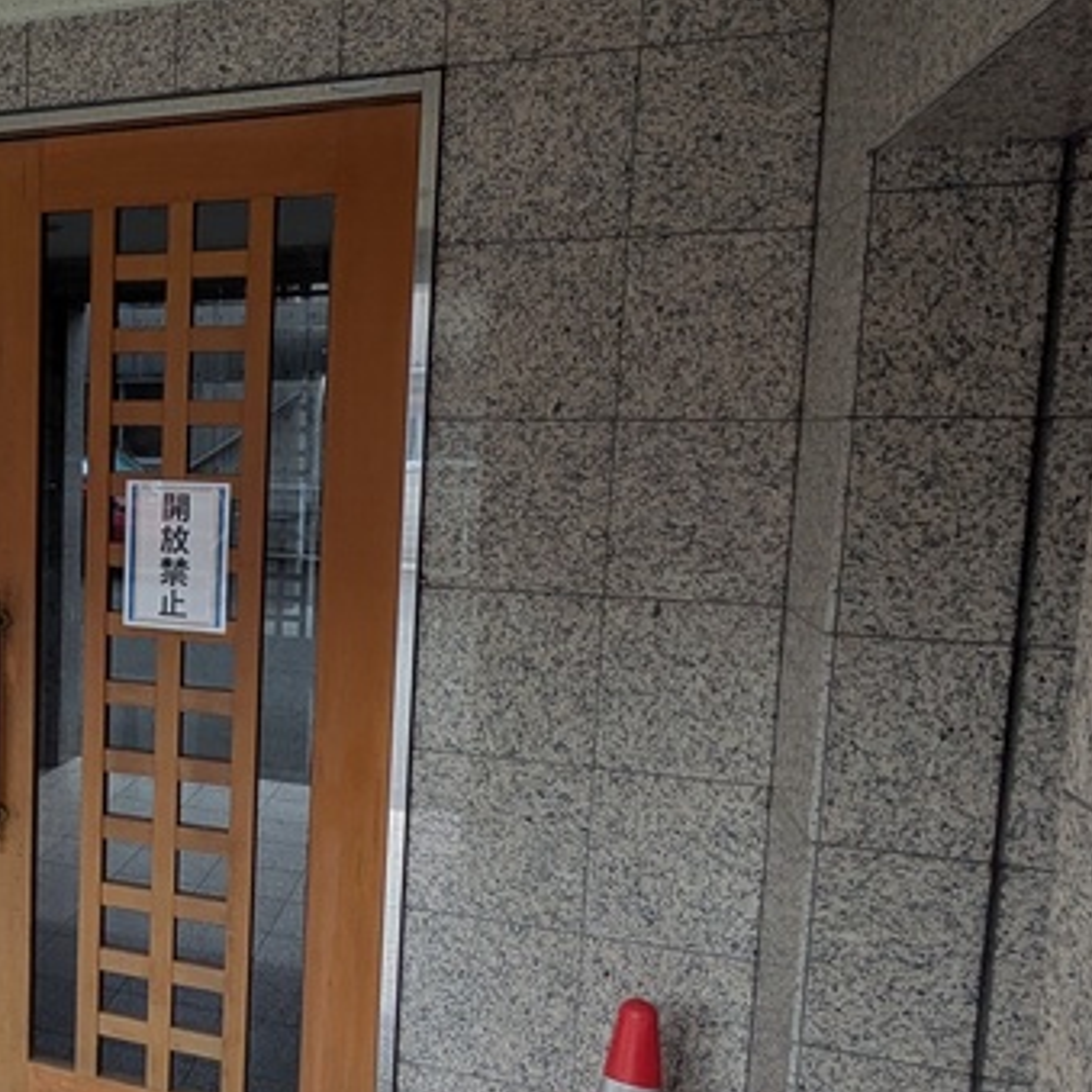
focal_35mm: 35
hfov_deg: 40.9
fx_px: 1249
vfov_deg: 47.2
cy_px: 573
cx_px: -13
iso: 47
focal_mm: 1.83
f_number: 2.2
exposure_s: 1/349
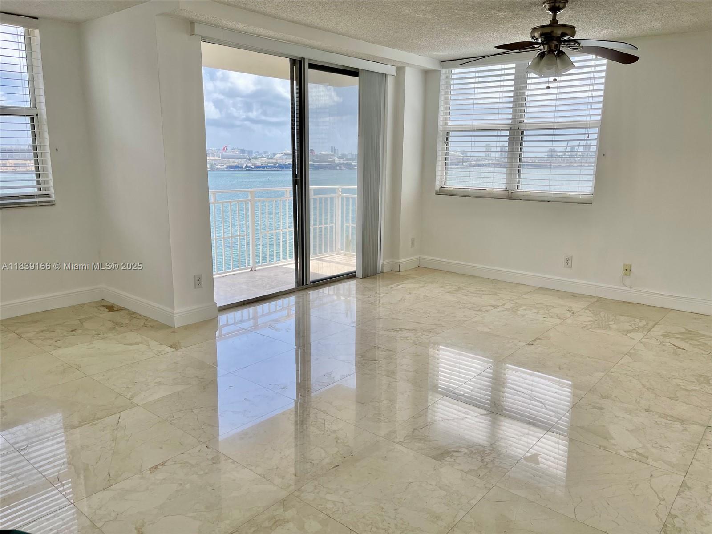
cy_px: 267
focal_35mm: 26
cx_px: 356
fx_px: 535
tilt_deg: -12.4
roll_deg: -0.6
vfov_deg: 53.1
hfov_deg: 67.3
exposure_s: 1/740
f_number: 1.6
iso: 32
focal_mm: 5.1
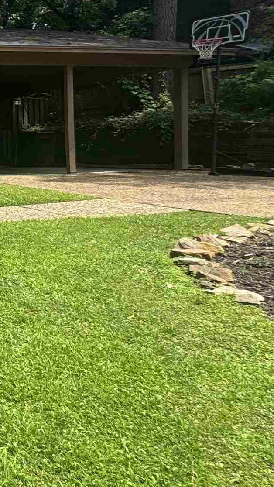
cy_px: 162
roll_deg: +1.7
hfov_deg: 17.5
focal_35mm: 42
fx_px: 542
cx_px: -305
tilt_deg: +1.1
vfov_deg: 47.6
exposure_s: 1/646
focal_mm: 2.22
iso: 40
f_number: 2.2
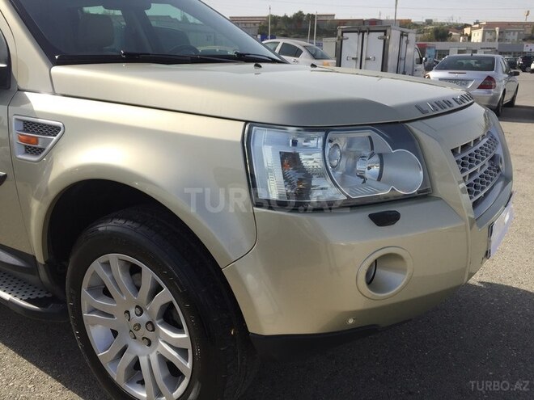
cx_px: 267
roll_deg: -2.5
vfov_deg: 48.2
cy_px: 200
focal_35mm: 29
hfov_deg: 61.7
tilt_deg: -15.0
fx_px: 447
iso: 32
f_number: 2.2
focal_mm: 4.15
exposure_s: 1/2326
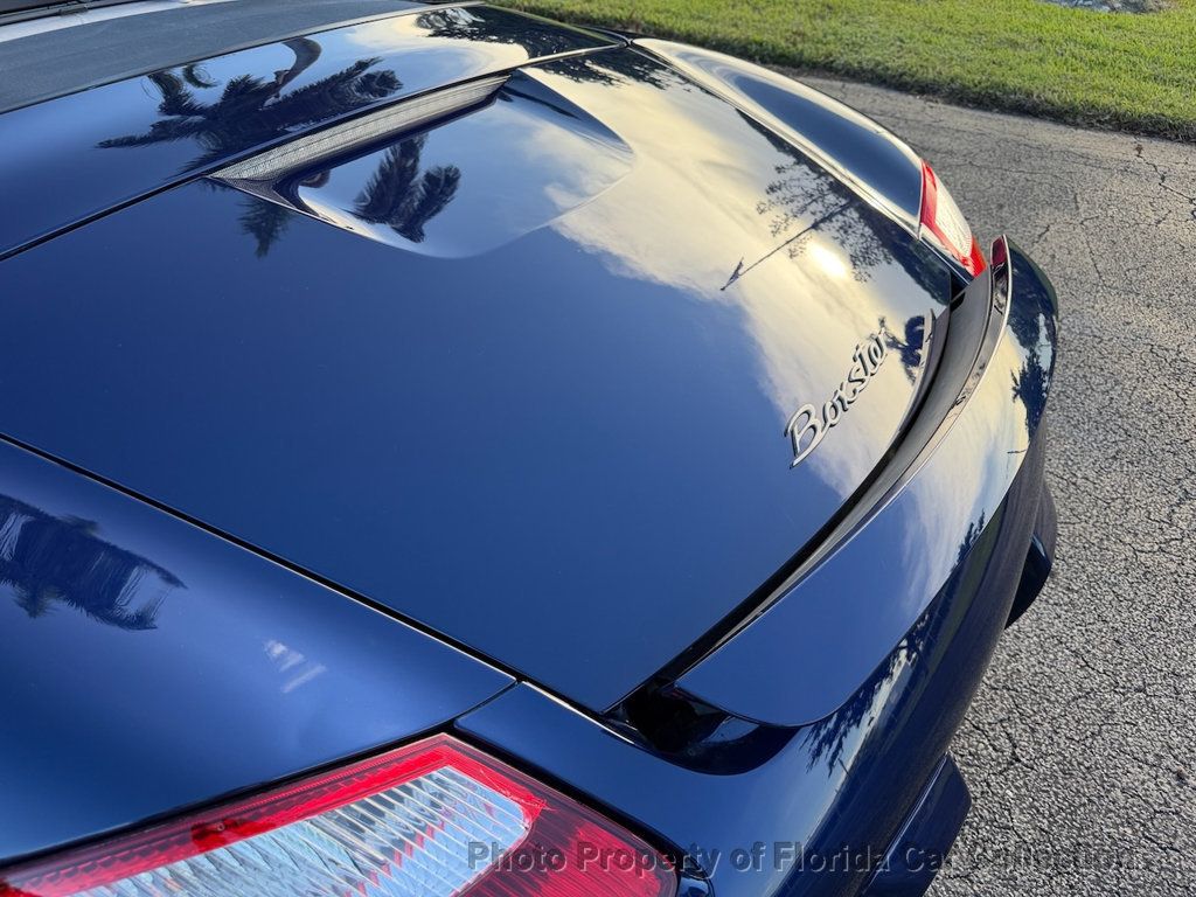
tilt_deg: -39.0
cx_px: 598
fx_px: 829
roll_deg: -1.8
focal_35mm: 24
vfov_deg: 56.8
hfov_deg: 71.6
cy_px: 448
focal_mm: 6.76
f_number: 1.78
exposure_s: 1/323
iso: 80
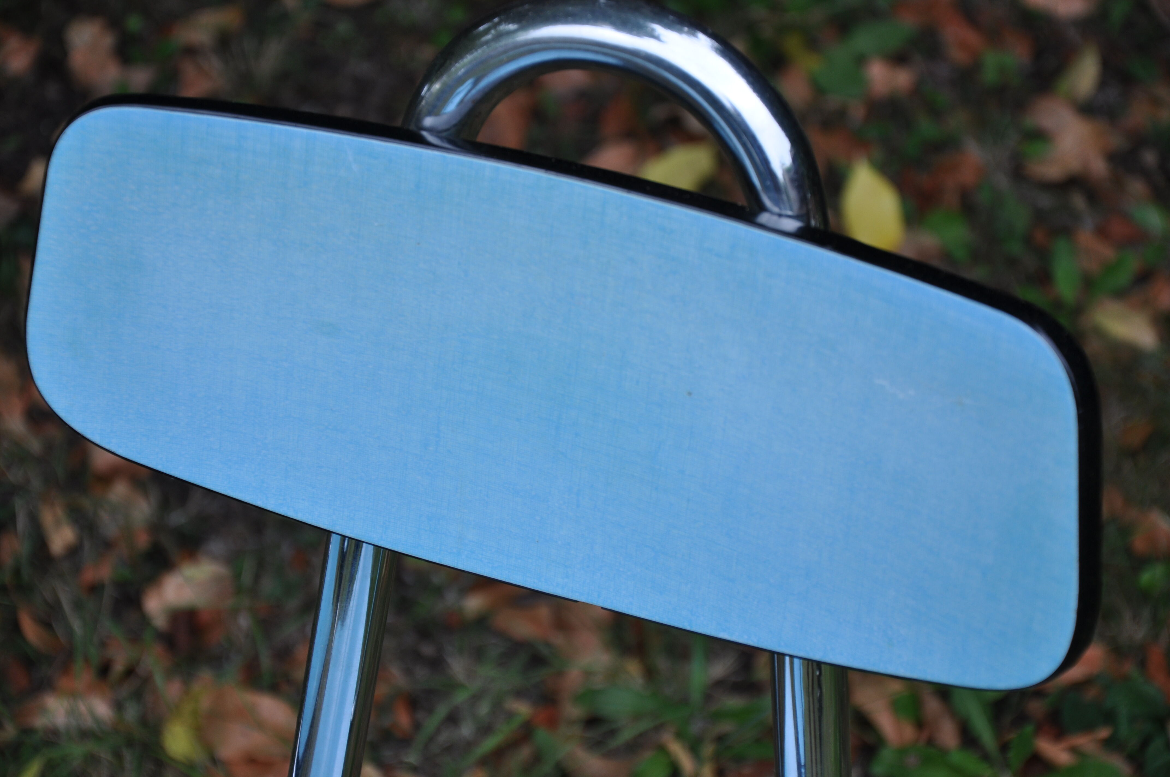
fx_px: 3895
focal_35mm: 120
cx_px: 585
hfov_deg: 17.1
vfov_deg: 11.4
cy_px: 388
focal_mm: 80
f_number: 5.6
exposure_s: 1/125
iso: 200
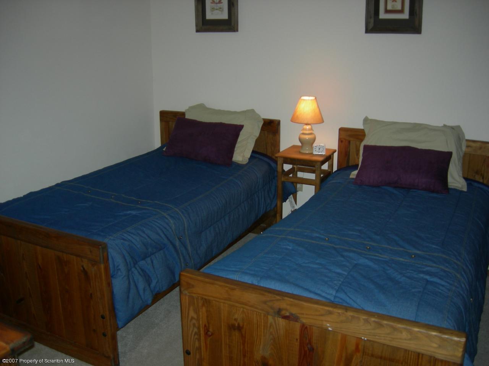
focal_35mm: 36
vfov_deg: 39.7
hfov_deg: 51.4
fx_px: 509
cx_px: 244
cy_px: 183
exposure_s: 1/60.1
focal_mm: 7.5
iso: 64
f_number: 2.7
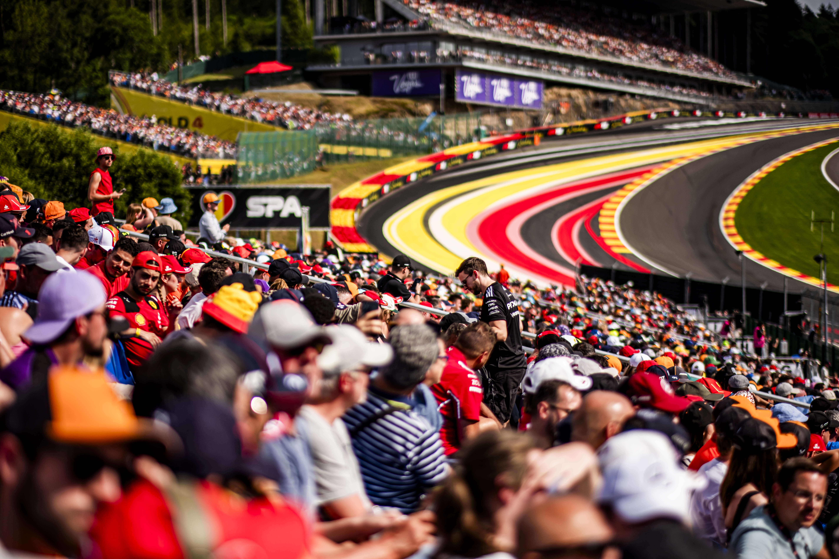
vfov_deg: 16.3
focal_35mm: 84
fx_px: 1958
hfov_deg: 24.2
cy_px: 280
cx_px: 420
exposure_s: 1/8000
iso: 125
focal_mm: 56
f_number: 1.2
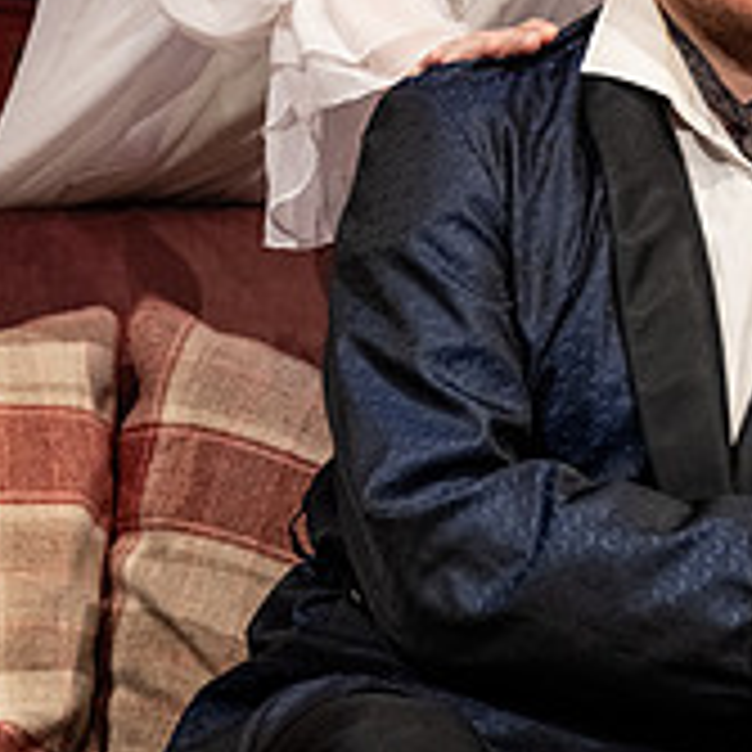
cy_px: -90
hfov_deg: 4.3
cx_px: 608
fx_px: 10102
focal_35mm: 411
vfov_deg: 4.3
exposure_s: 1/250
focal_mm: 119.2
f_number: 3.2
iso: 2500
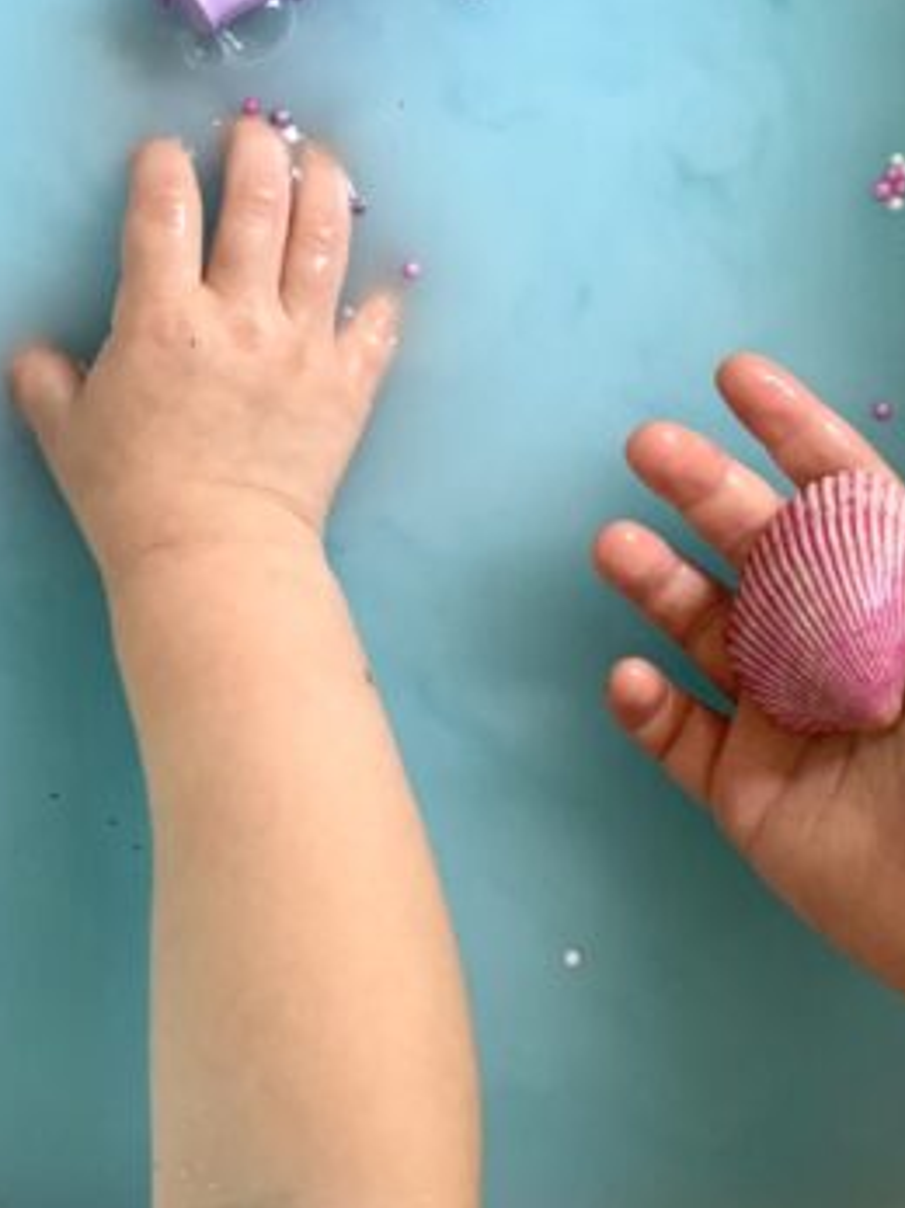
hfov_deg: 22.9
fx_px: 2232
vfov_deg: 29.6
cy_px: 245
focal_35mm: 64
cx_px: 404
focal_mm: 4.25
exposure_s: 1/121
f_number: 1.8
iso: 80
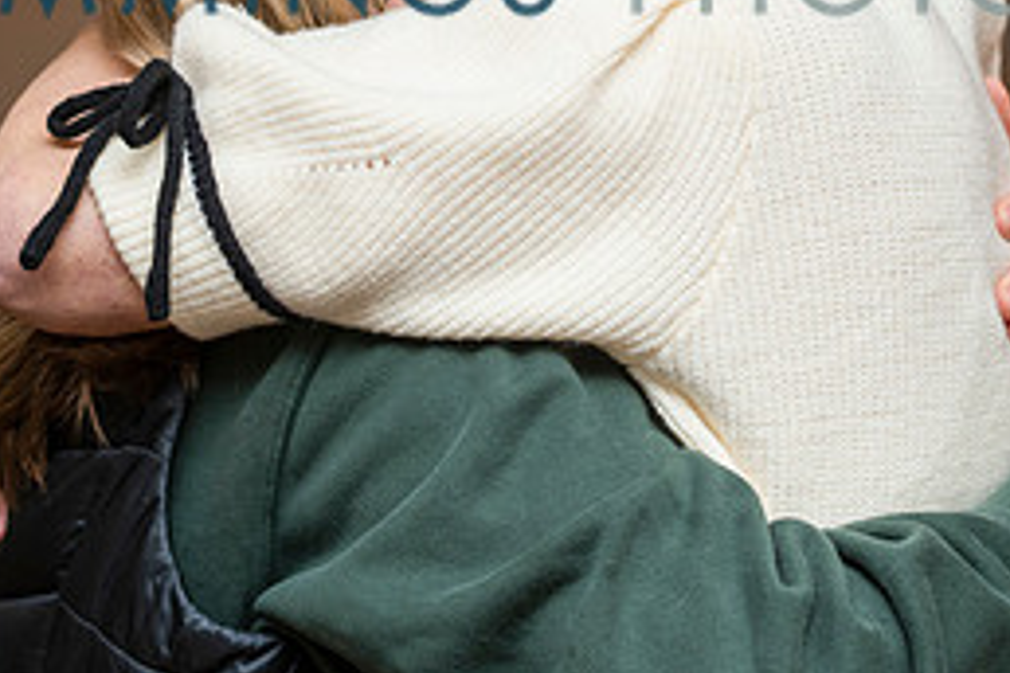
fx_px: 4012
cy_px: -58
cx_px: 491
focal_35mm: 143
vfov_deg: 9.5
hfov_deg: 14.3
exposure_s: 1/160
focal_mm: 58
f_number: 3.5
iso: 400
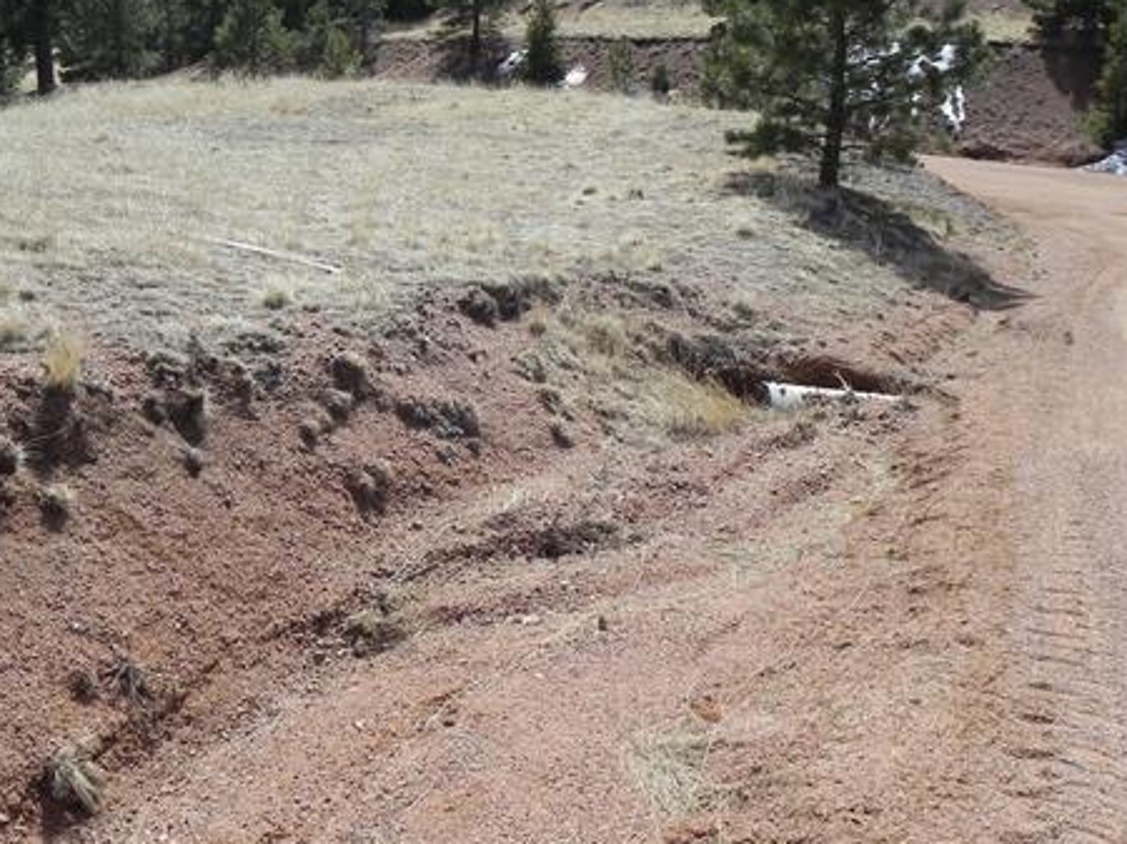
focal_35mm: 37
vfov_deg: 38.2
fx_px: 1204
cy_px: 289
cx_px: 428
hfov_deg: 49.7
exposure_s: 1/390
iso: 160
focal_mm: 4.6
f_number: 7.1
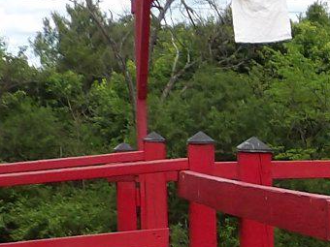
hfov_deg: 9.3
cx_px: 651
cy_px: 461
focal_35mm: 199
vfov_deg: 7.2
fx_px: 1897
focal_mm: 5.9
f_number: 3.1
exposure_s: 1/701
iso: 100
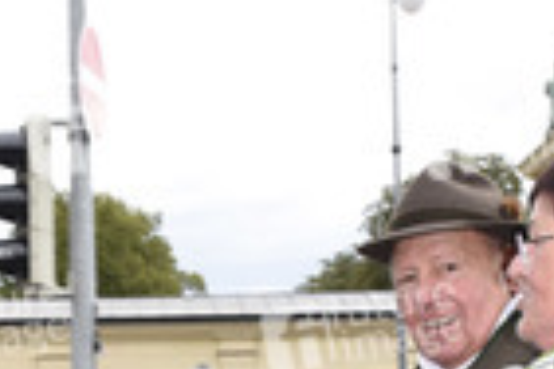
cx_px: 22
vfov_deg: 11.7
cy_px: 428
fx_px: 1770
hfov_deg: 17.4
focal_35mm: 115
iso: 200
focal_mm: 24
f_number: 9
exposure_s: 1/125
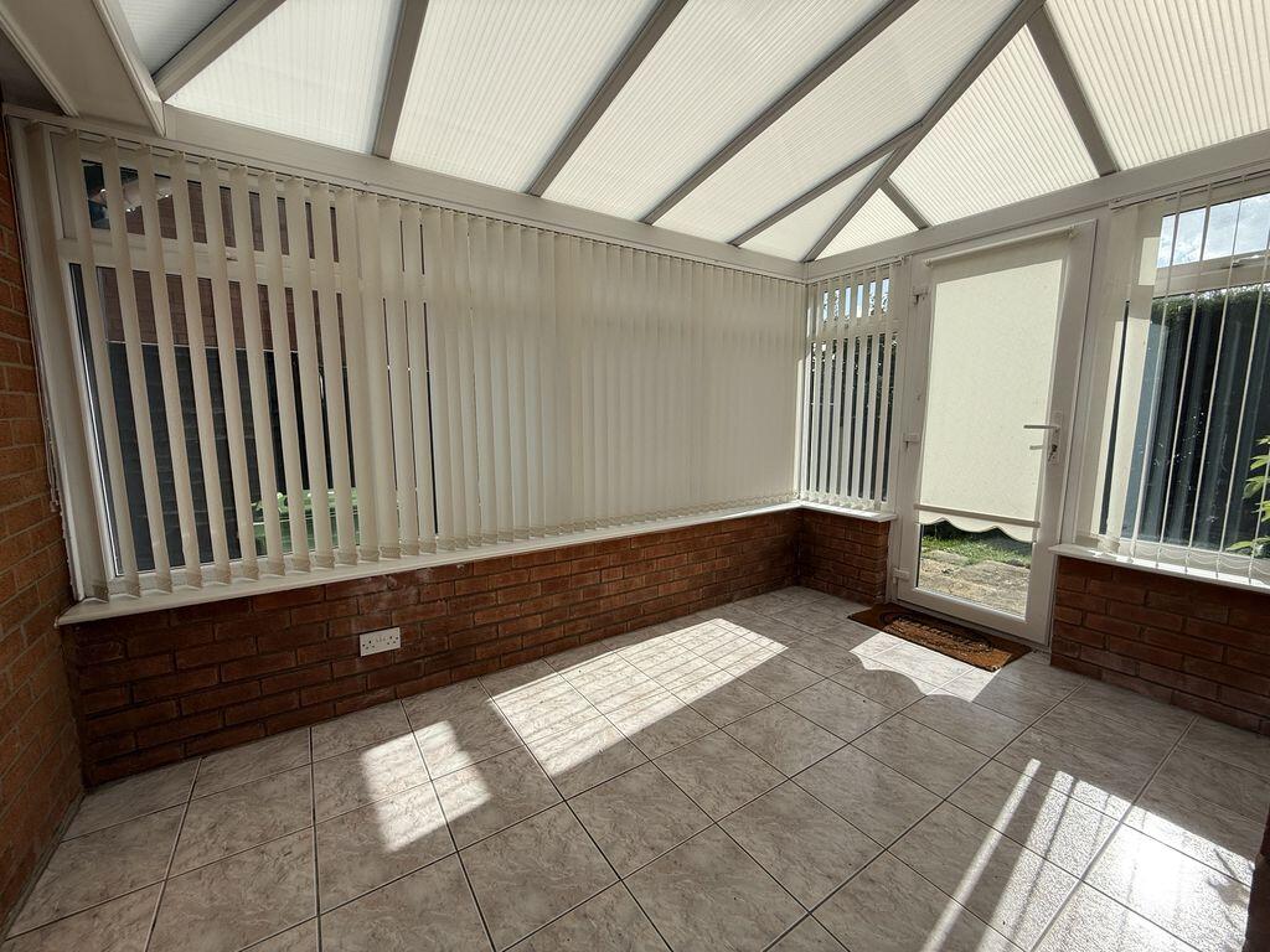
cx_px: 635
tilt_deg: -6.1
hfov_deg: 102.1
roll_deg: -0.8
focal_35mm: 14
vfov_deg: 85.7
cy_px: 476
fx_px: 514
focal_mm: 2.22
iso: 50
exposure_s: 1/1497
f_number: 2.2
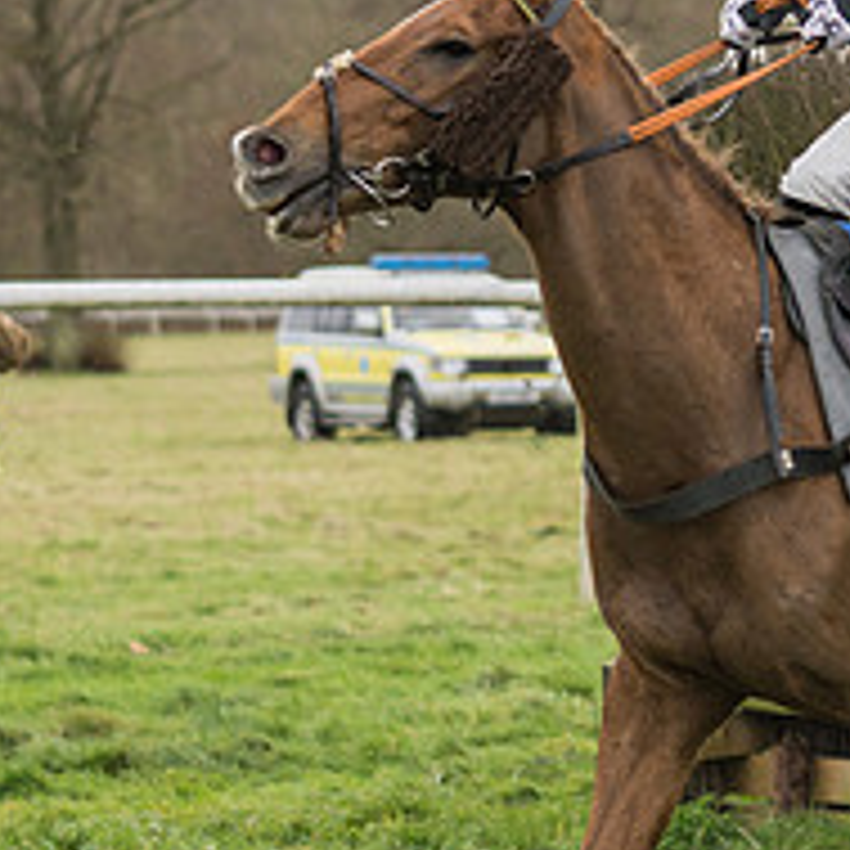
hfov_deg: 6.9
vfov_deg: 7.0
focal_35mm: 251
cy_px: 99
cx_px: 912
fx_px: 6973
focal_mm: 70
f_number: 2.8
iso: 400
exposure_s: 1/1000
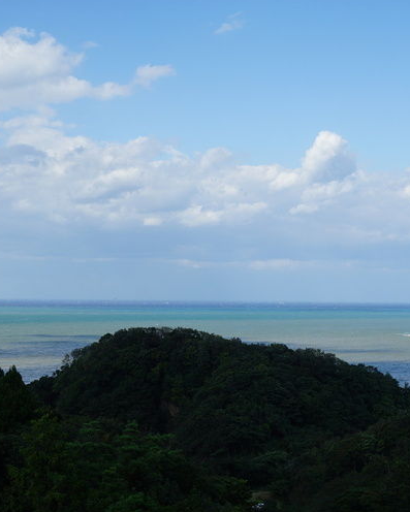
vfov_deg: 32.6
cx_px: 259
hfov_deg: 26.3
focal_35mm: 58
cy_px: 241
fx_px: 876
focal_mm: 25
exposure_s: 1/160
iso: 100
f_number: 11
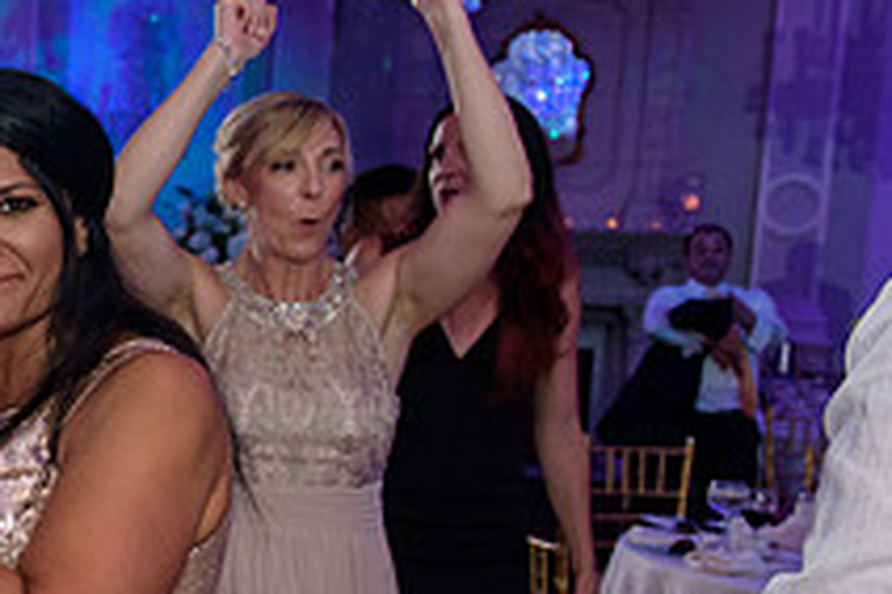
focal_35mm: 74
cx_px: -307
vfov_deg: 18.2
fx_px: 1832
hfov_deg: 23.7
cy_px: 466
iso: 1600
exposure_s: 1/125
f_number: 3.2
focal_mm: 27
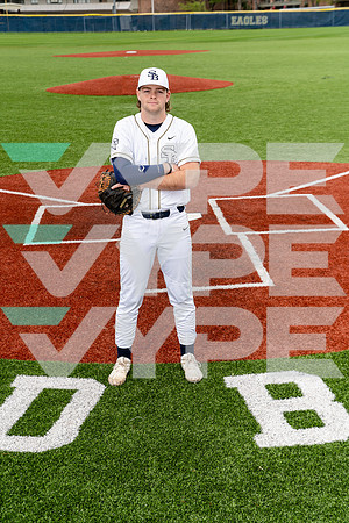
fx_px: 902
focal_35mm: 62
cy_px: 262
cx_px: 174
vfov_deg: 32.4
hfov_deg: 21.9
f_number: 5.6
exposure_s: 1/250
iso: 200
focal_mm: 62
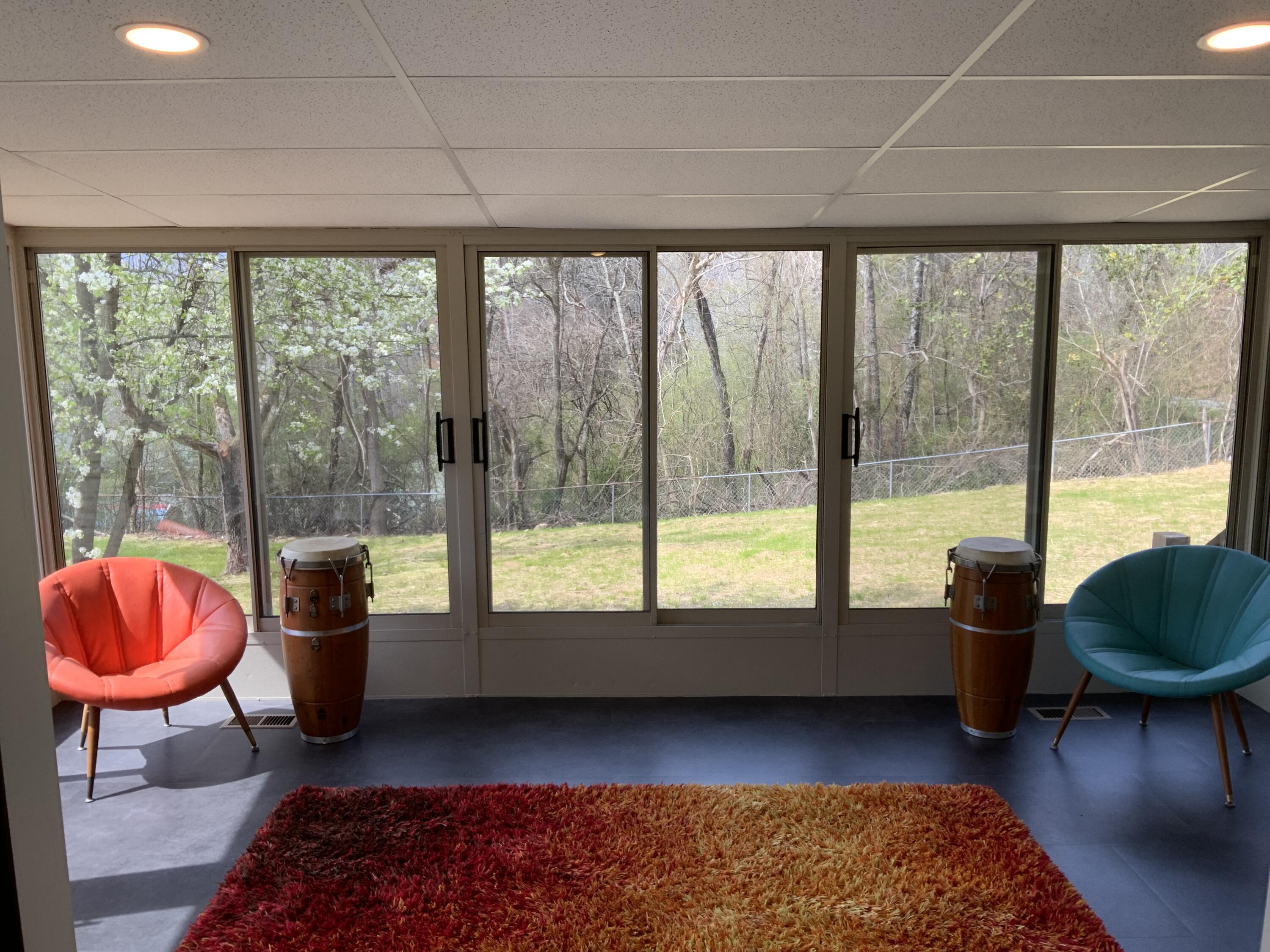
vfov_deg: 48.2
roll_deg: +0.1
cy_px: 476
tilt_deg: -9.0
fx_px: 1064
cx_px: 635
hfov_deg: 61.7
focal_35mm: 29
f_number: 1.8
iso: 16
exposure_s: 1/194
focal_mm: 3
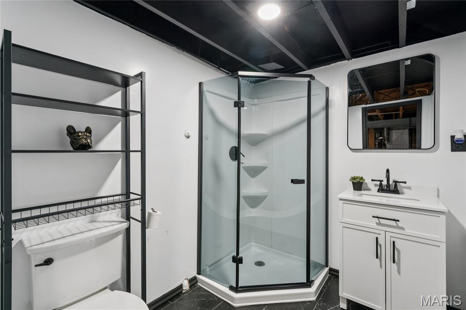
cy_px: 155
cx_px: 233
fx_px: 206
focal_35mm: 16
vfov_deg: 74.1
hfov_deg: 97.1
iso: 320
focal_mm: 15.9
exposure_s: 1/2
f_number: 13
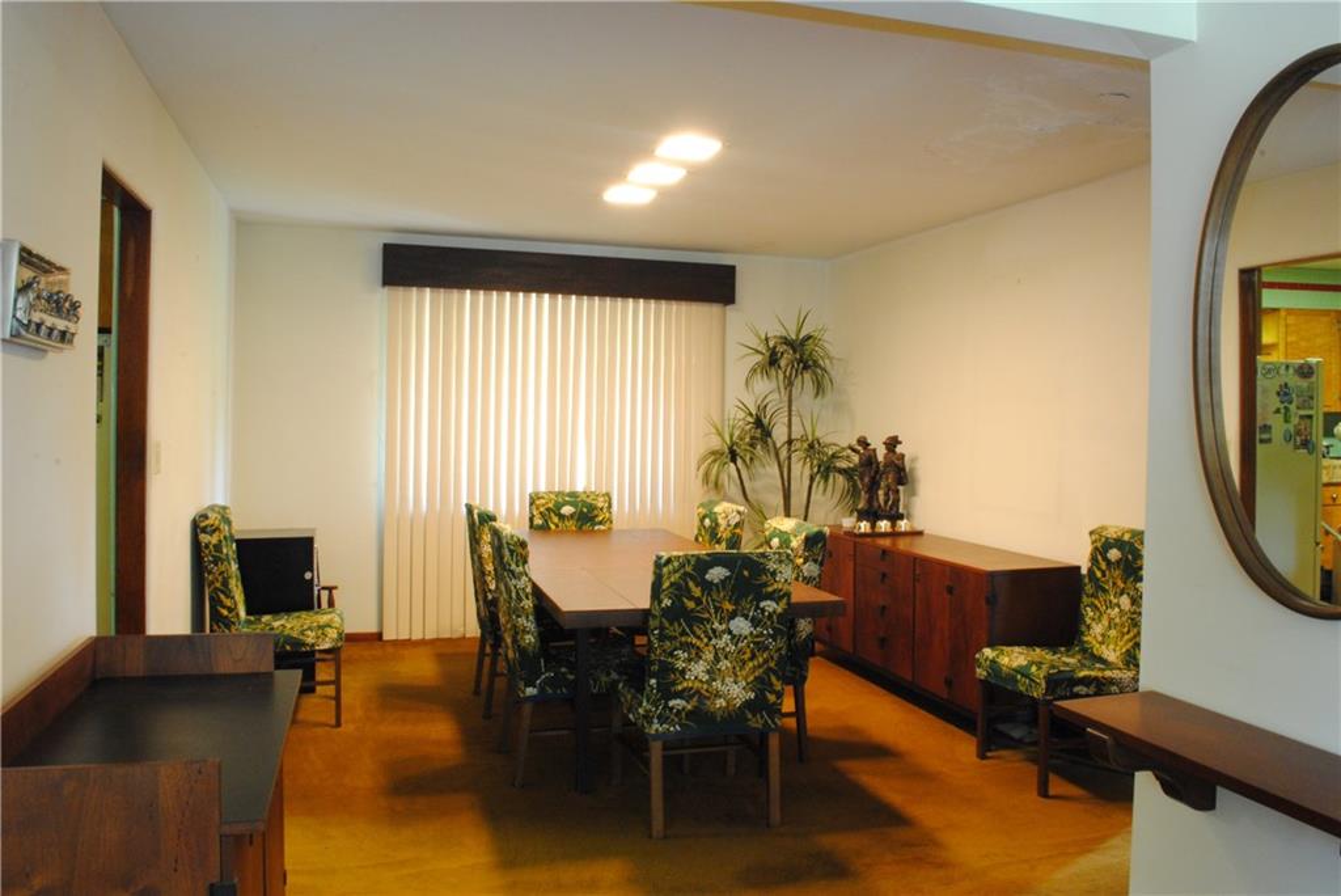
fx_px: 1006
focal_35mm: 27
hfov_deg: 67.4
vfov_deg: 48.0
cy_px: 448
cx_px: 670
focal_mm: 18
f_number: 22
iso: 800
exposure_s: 2.5
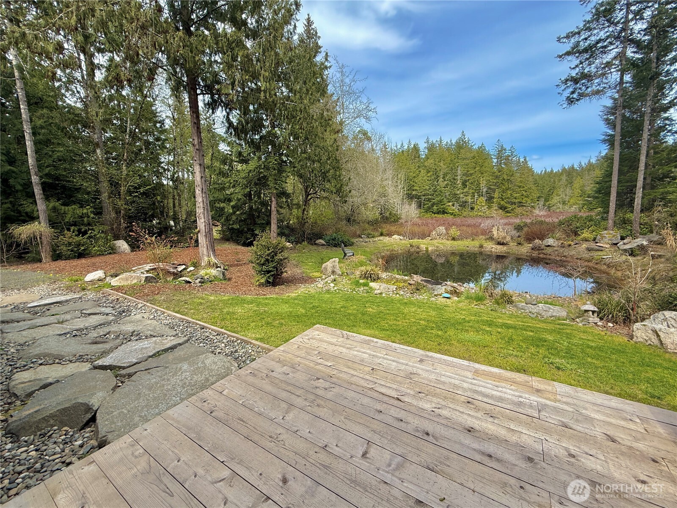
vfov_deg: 85.7
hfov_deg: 102.1
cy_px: 254
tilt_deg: -8.6
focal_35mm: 14
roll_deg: +0.7
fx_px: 274
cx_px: 338
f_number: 2.2
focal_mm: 2.22
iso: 64
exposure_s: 1/664
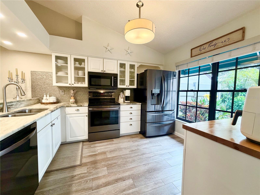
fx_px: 105
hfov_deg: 102.1
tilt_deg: -3.4
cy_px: 98
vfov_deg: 85.7
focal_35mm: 14
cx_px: 130
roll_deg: -0.5
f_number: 2.2
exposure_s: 1/120
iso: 200
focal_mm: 2.22
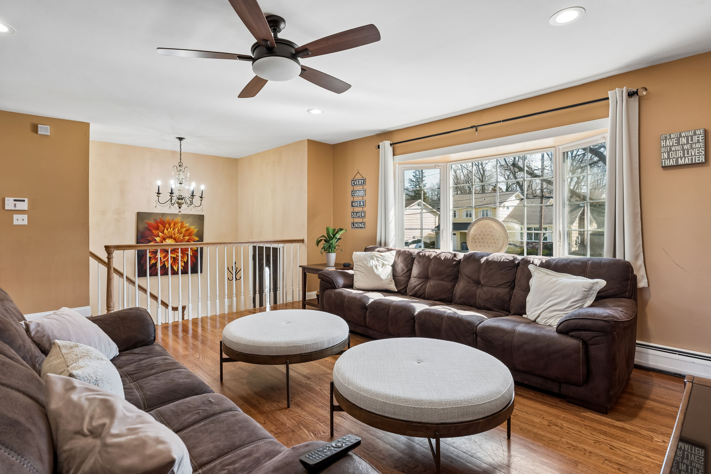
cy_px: 237
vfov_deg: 67.1
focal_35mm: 18
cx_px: 356
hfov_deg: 89.7
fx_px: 357
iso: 400
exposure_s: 1/40
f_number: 7.1
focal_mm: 18.1
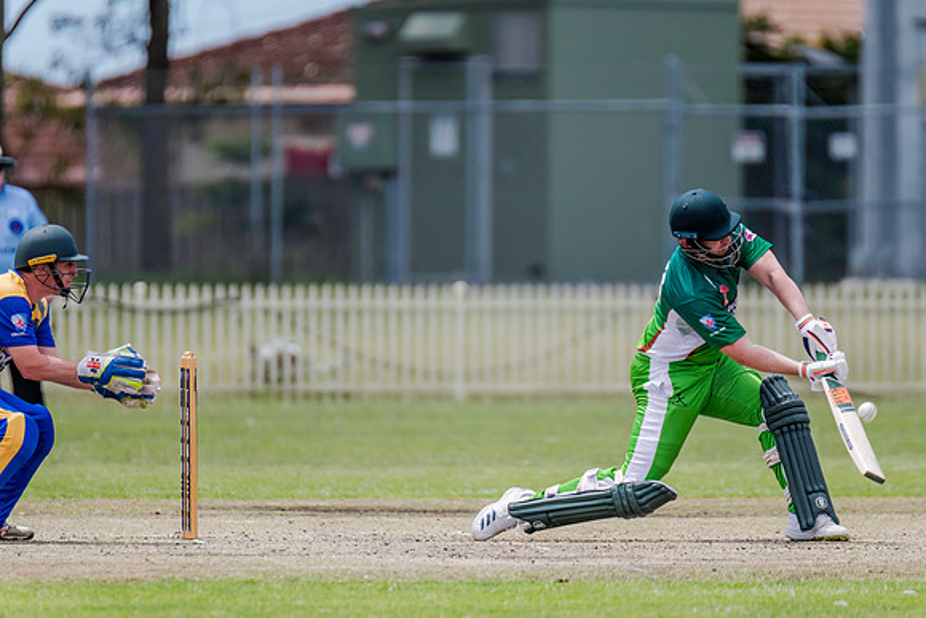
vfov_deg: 2.2
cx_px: 475
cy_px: 301
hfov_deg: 3.3
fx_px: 15844
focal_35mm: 616
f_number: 6.3
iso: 800
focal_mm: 600
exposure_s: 1/2500
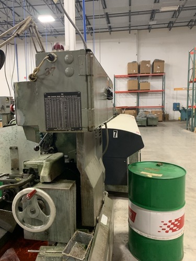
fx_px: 196
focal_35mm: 26
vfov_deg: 67.3
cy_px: 130
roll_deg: +2.1
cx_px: 98
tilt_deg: -5.1
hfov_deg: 53.1
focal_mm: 4.25
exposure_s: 1/40
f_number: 1.8
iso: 320
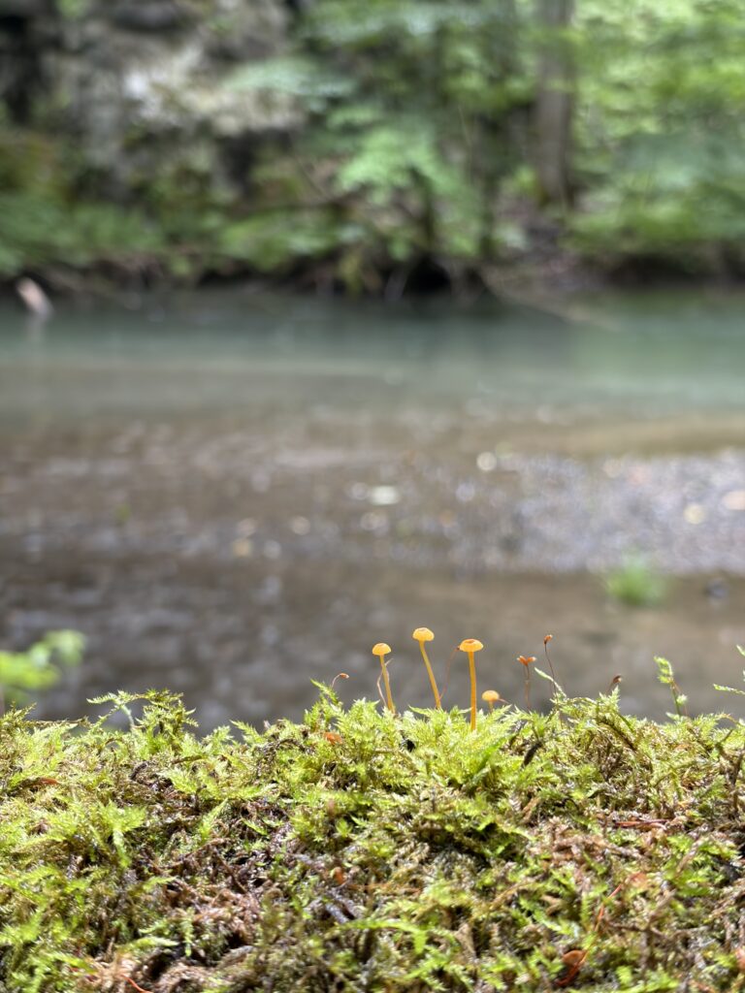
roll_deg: +1.3
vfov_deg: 36.8
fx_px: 1492
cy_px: 496
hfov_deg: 28.0
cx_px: 372
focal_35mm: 52
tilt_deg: -10.6
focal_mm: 5.96
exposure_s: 1/99
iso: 50
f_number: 1.6
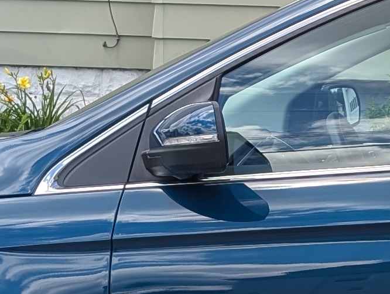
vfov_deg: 10.0
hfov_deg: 13.2
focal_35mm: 147
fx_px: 1659
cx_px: 426
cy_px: 307
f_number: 1.68
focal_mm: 6.9
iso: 18
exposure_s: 1/571
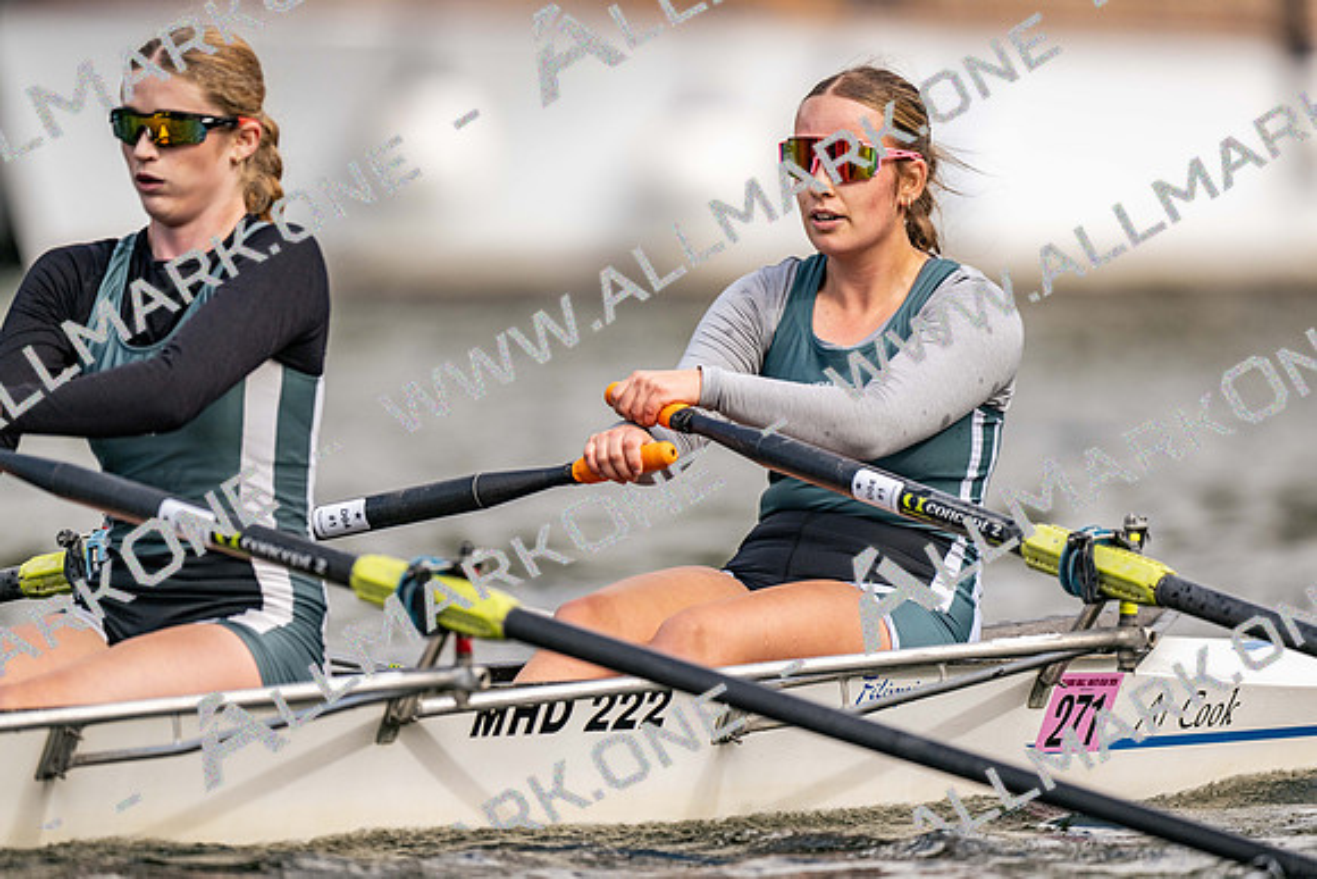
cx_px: 658
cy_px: 440
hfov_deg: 3.4
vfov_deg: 2.3
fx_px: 21965
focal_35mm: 600
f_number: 4
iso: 320
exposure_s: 1/2500
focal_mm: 600
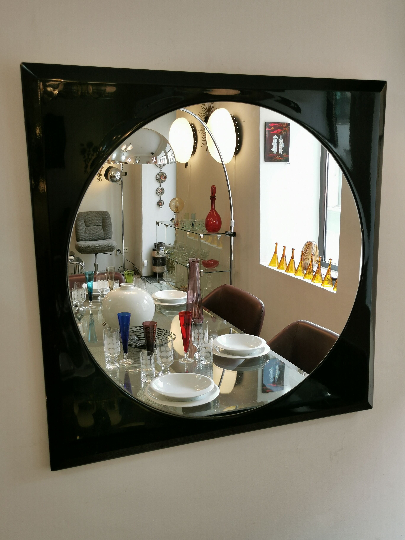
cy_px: 270
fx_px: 530
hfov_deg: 41.8
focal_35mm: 34
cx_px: 202
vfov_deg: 54.0
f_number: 1.8
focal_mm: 5.58
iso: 50
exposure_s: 1/100
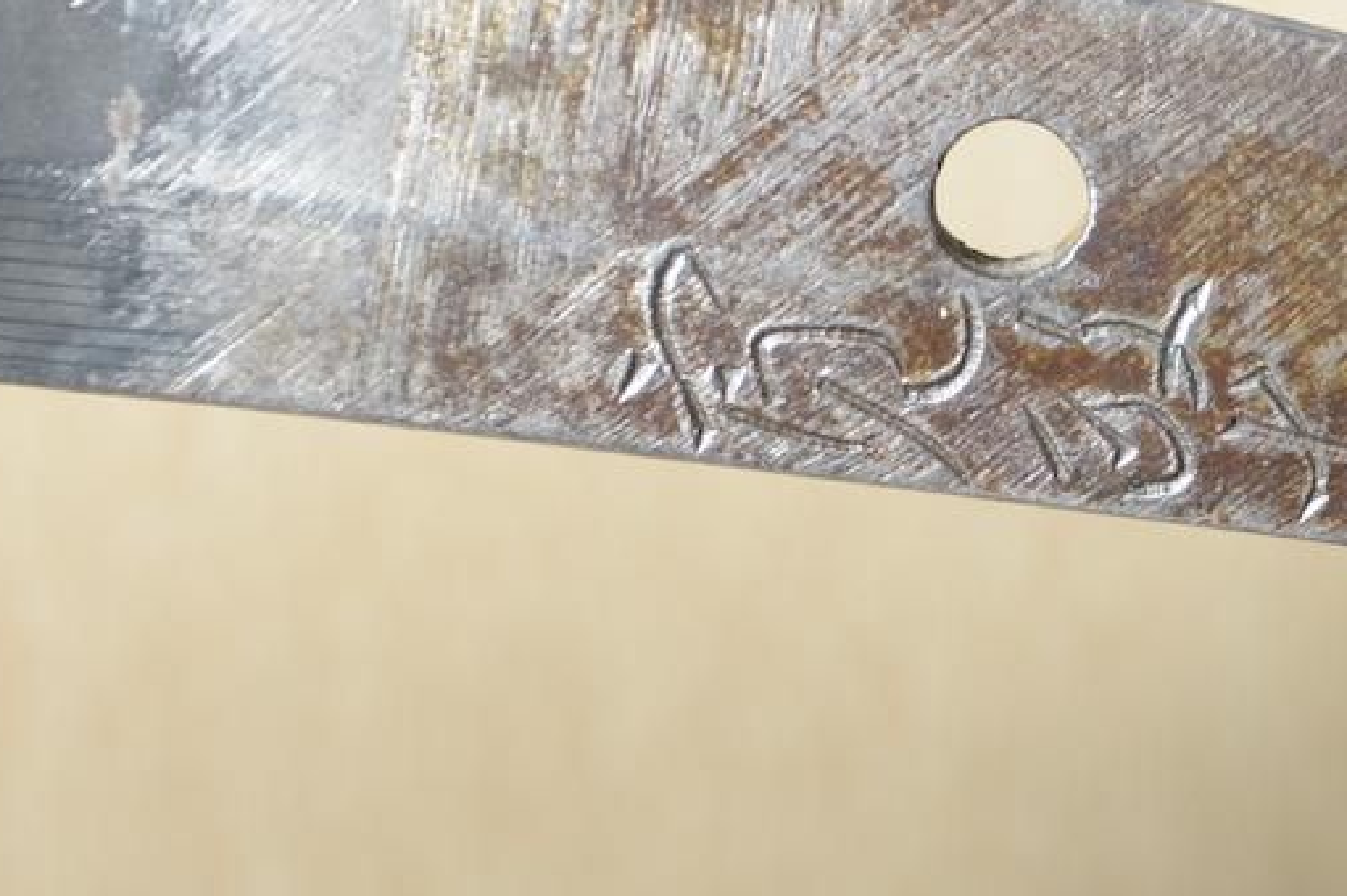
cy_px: 162
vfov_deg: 4.2
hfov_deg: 6.3
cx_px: 1300
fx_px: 12302
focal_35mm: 329
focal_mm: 80
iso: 400
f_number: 11
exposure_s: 1/2
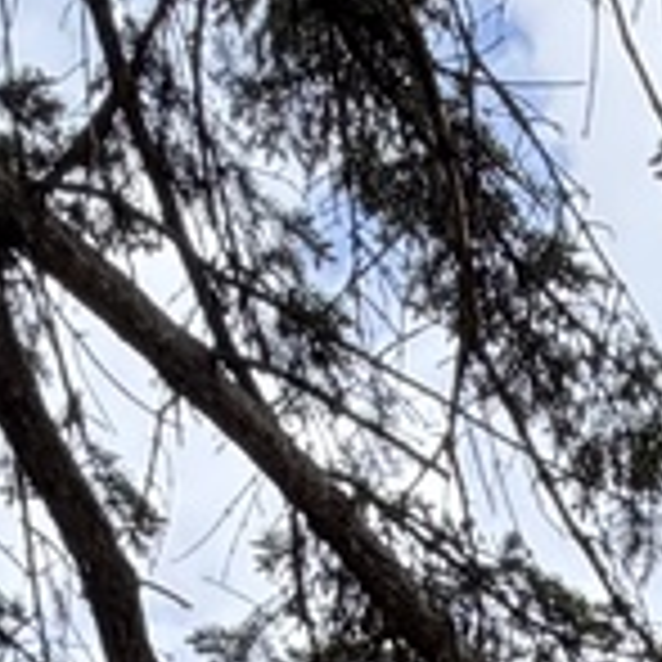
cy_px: 2099
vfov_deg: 10.0
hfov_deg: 13.9
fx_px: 2618
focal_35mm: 121
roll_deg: -0.3
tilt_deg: -3.2
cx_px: 847
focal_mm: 2.22
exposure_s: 1/531
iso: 40
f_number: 2.2
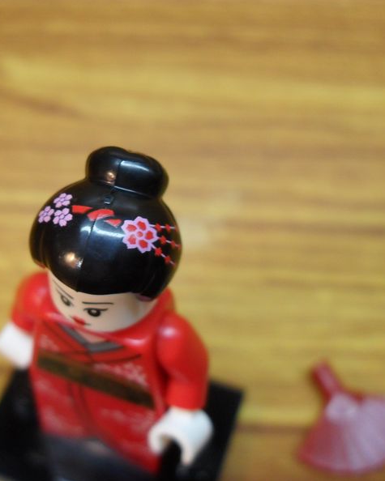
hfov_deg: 32.3
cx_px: 110
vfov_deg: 40.3
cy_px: 241
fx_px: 655
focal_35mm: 46
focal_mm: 6.2
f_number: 2.8
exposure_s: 1/30
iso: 200
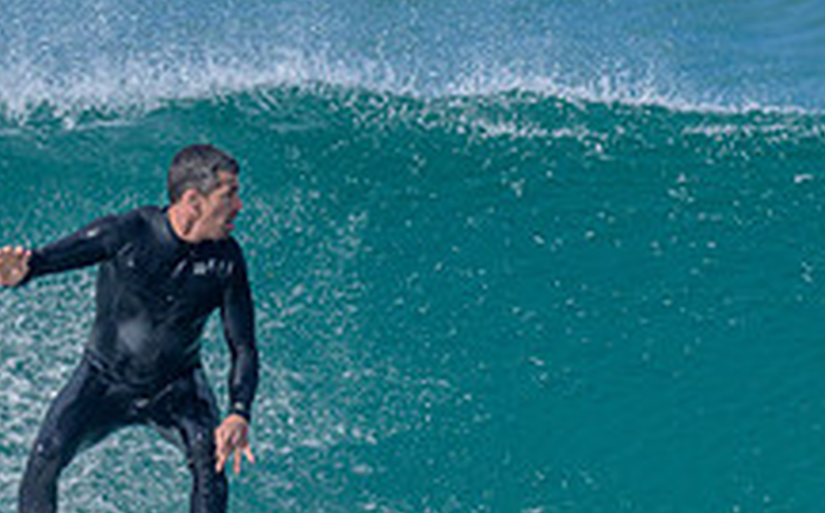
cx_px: 393
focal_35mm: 2999
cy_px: 452
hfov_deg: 0.7
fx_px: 67342
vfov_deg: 0.4
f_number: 6.3
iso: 280
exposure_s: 1/2000
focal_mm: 800
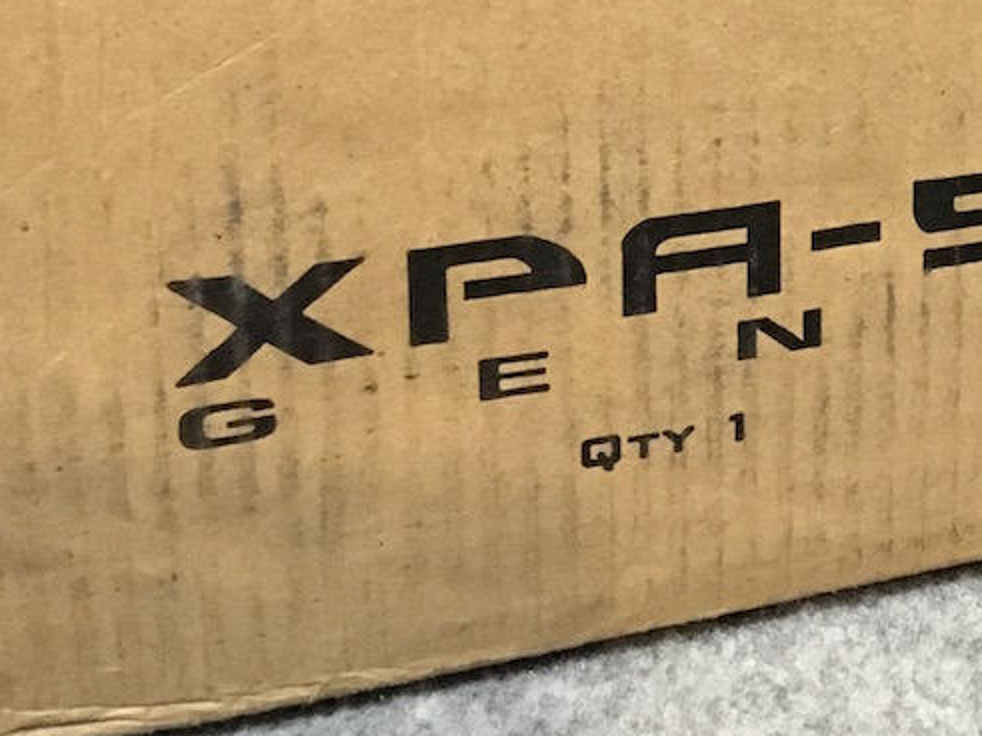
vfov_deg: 16.7
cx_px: 1274
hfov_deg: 20.9
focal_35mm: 85
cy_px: -128
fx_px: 2411
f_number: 2.2
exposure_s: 1/15
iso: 250
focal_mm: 4.15
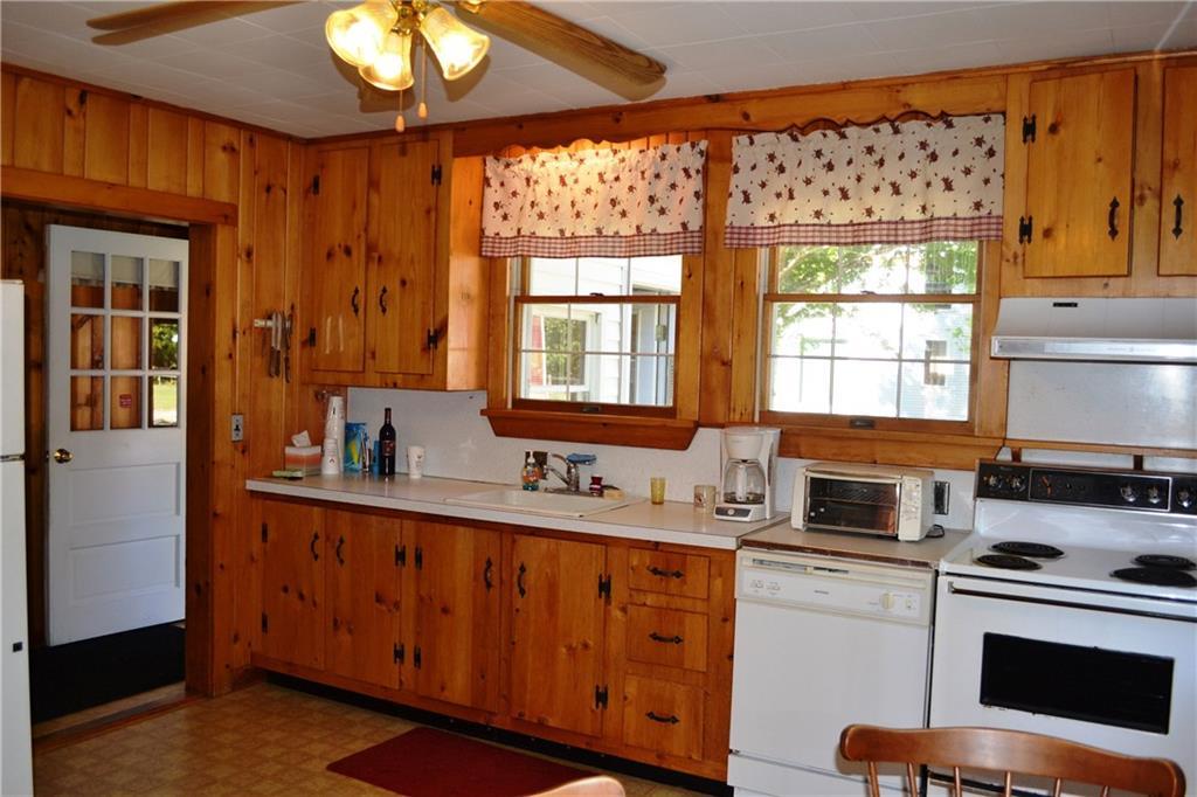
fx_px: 997
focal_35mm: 30
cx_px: 598
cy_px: 398
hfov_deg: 61.9
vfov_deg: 43.6
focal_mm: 20
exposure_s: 1/125
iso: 360
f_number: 4
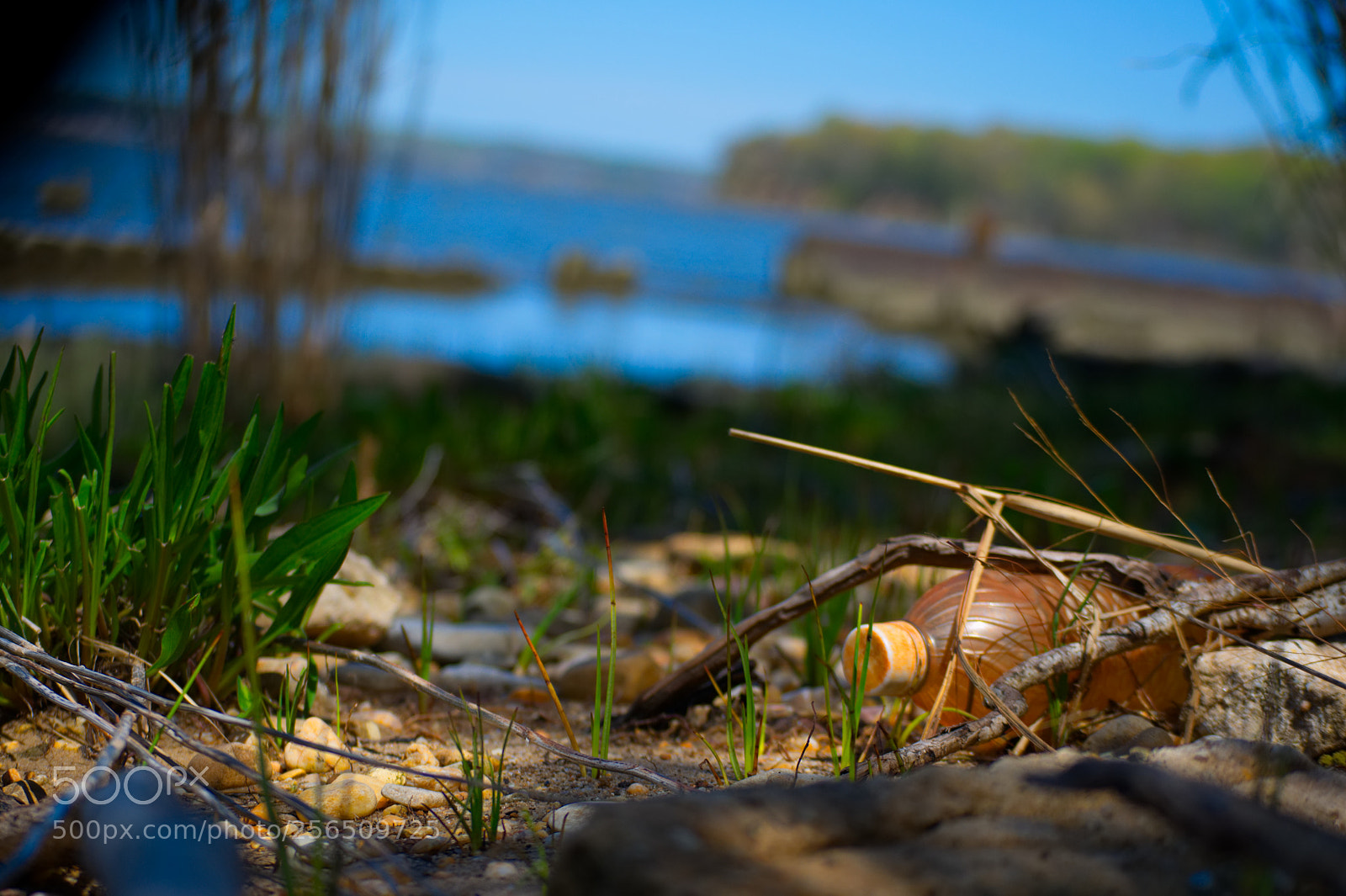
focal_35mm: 90
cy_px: 448
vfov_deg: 15.2
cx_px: 673
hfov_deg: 22.6
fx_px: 3363
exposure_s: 1/800
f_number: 5
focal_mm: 60
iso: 200
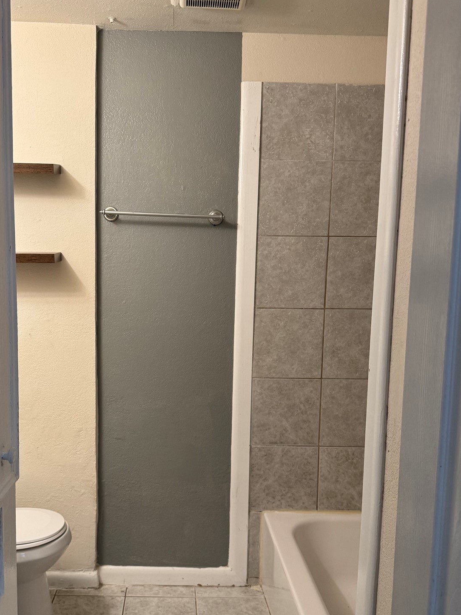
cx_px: 187
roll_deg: -0.2
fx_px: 604
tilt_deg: -7.8
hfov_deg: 41.6
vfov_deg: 53.8
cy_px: 351
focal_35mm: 34
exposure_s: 1/120
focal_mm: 6.76
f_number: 1.78
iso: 200
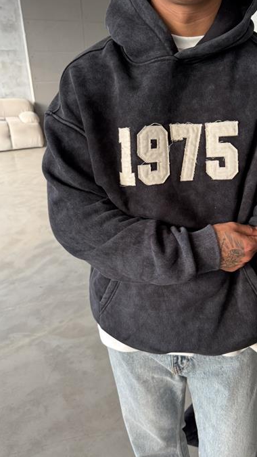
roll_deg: -1.2
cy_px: 225
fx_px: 375
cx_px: 190
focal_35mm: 31
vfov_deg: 62.6
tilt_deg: -23.9
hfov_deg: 37.0
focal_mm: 6.76
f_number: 1.78
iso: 100
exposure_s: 1/121
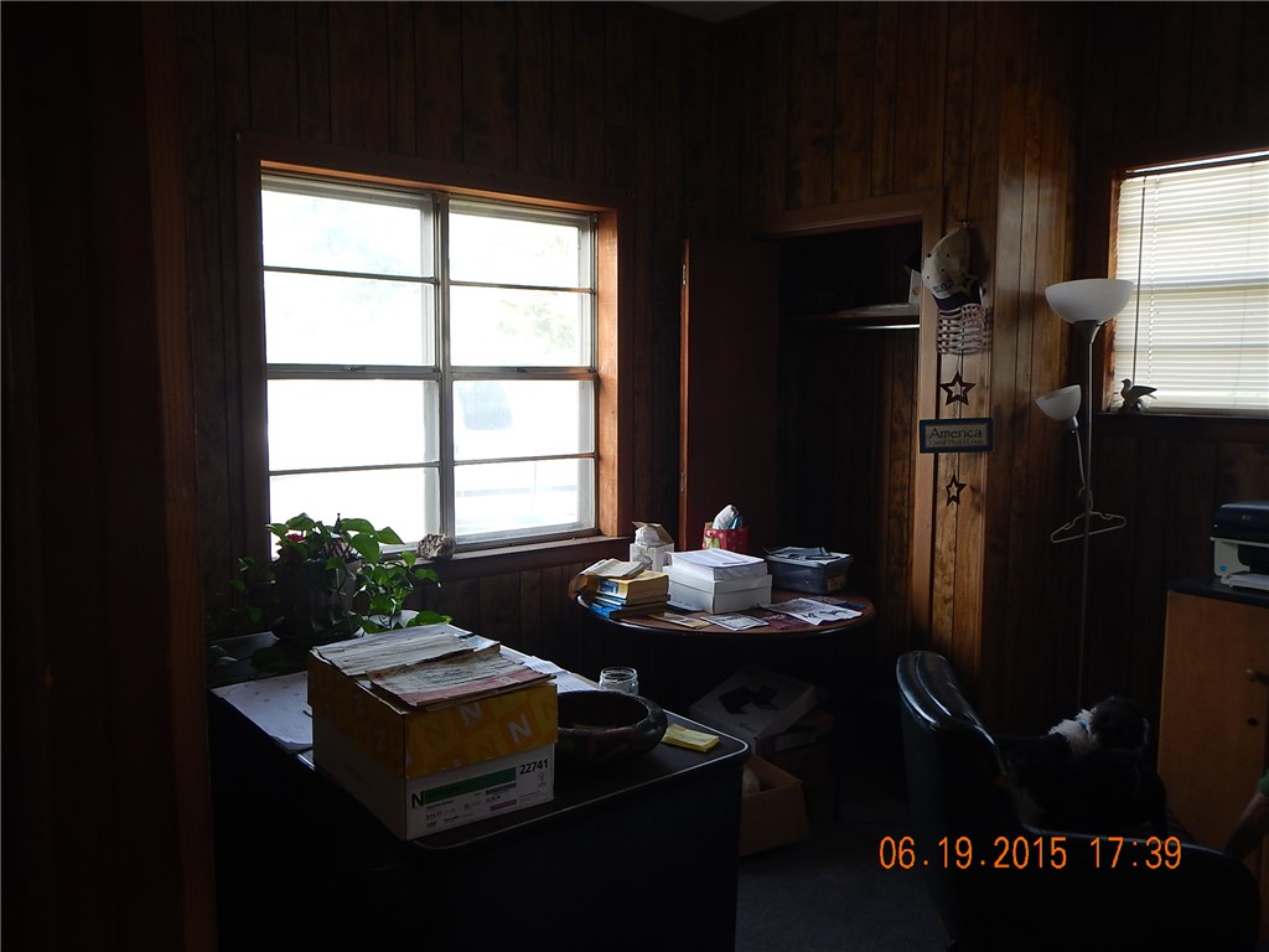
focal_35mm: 28
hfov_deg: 63.4
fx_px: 1026
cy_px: 476
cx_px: 634
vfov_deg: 49.7
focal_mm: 5
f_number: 3.9
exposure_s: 1/30
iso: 125
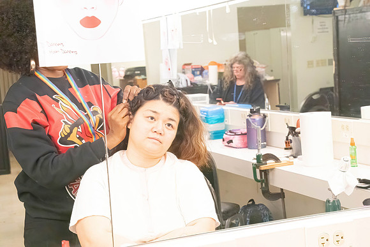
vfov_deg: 19.5
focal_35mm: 70
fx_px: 720
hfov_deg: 28.8
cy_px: 124
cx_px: 185
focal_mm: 70
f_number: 9
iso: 16000
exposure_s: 1/500
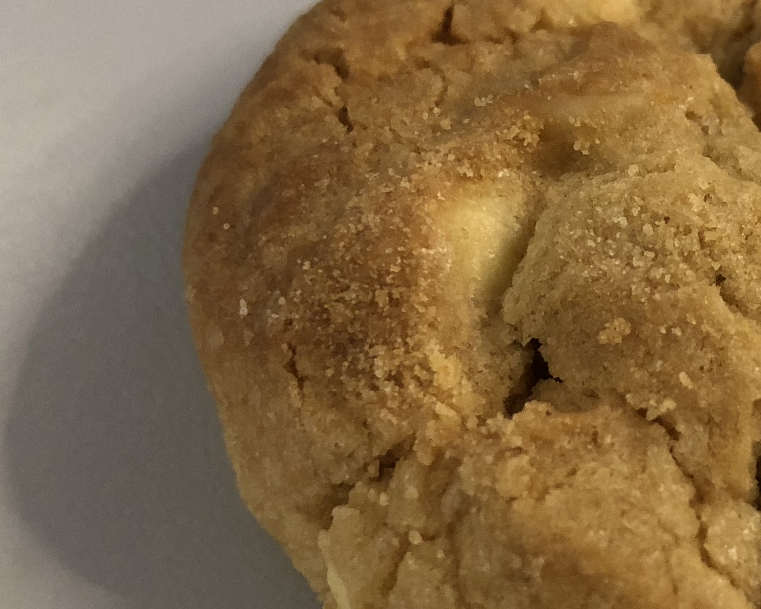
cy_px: 392
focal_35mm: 67
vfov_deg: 22.7
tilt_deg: -53.9
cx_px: 706
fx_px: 1509
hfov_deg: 27.2
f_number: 1.8
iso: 100
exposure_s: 1/15
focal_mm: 4
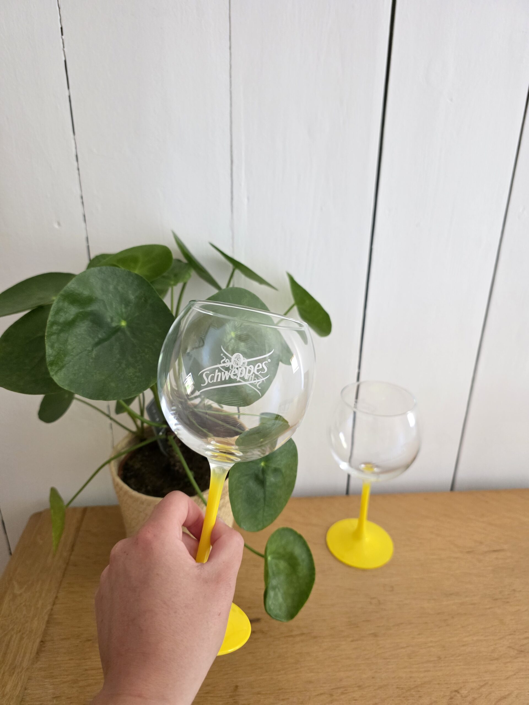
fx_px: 469
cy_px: 352
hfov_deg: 58.9
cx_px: 264
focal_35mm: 23
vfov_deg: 73.9
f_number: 1.7
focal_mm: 6.3
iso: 1600
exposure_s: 1/60
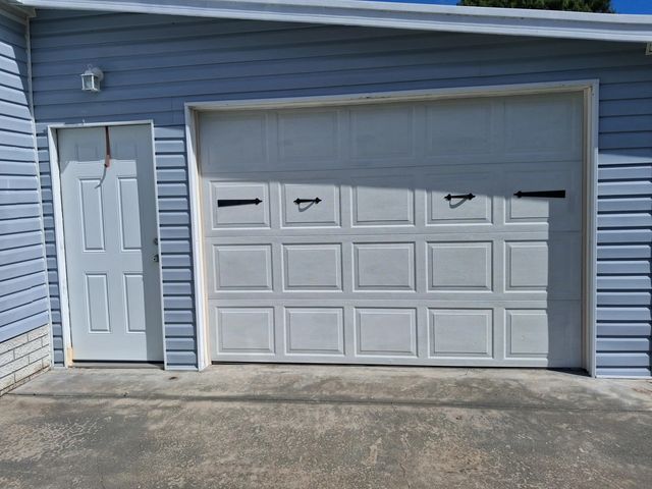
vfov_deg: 51.4
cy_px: 244
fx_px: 509
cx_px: 326
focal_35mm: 27
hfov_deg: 65.3
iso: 20
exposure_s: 1/1135
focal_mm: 4
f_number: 1.8
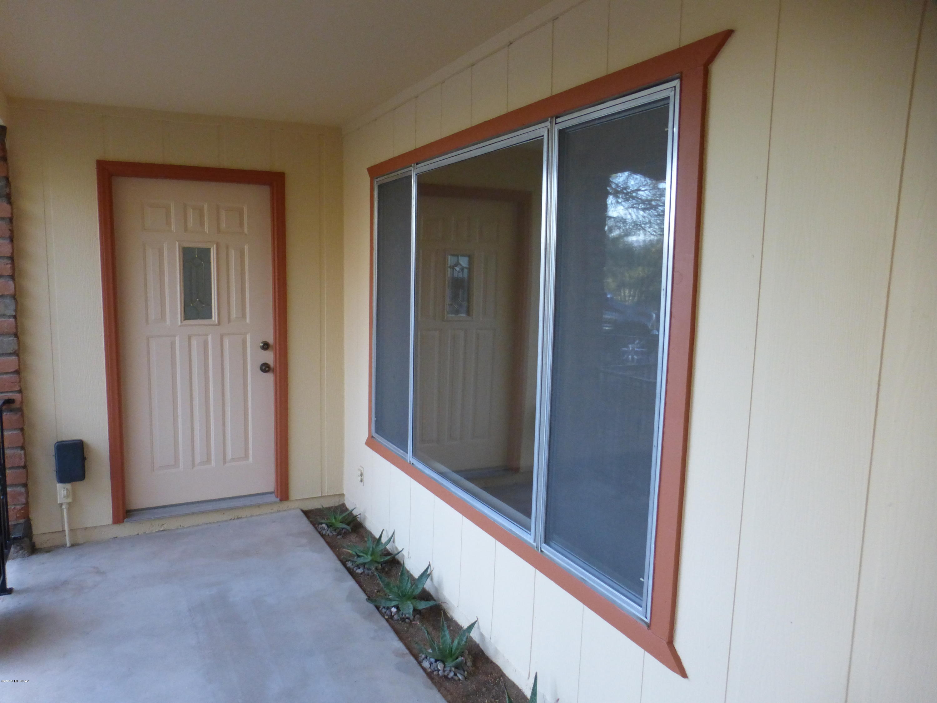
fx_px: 677
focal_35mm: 25
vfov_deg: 54.9
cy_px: 352
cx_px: 468
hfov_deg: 69.4
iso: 400
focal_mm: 4.3
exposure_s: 1/60
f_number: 3.3
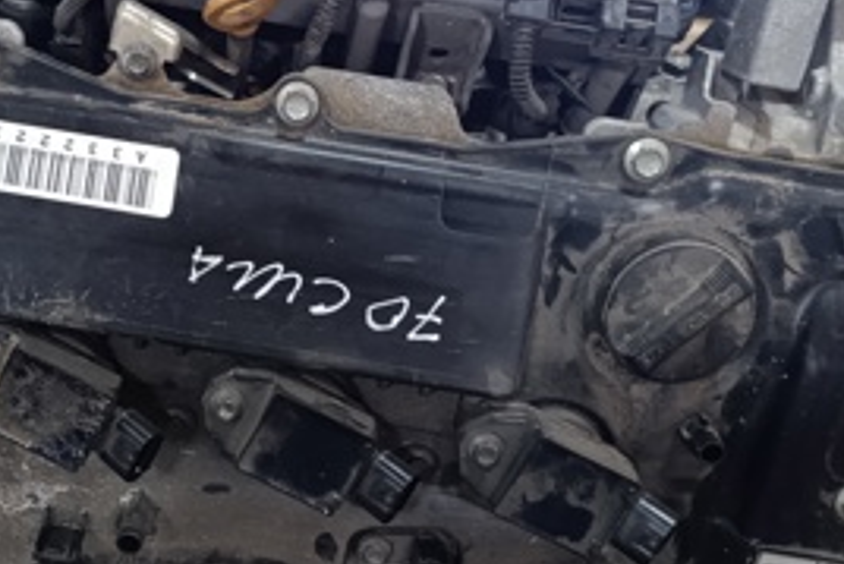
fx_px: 1337
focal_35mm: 57
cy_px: 432
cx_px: 213
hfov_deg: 34.3
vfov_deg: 23.5
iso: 1250
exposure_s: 1/25
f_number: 1.6
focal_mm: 6.14
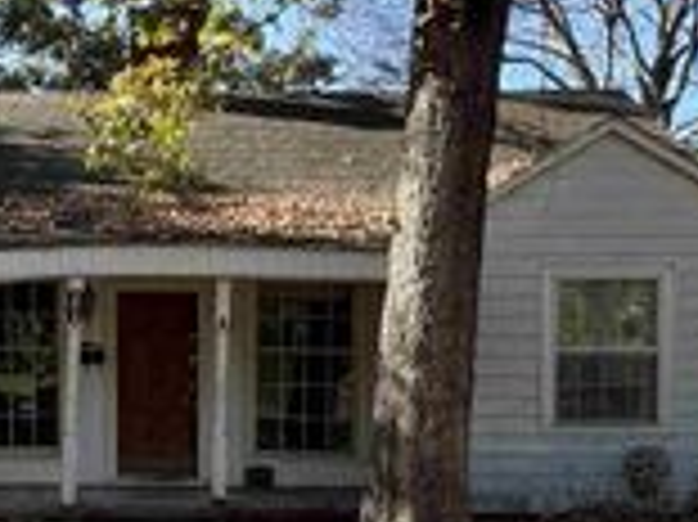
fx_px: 1108
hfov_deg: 34.1
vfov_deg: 26.1
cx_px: 162
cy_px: 414
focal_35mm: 55
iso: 40
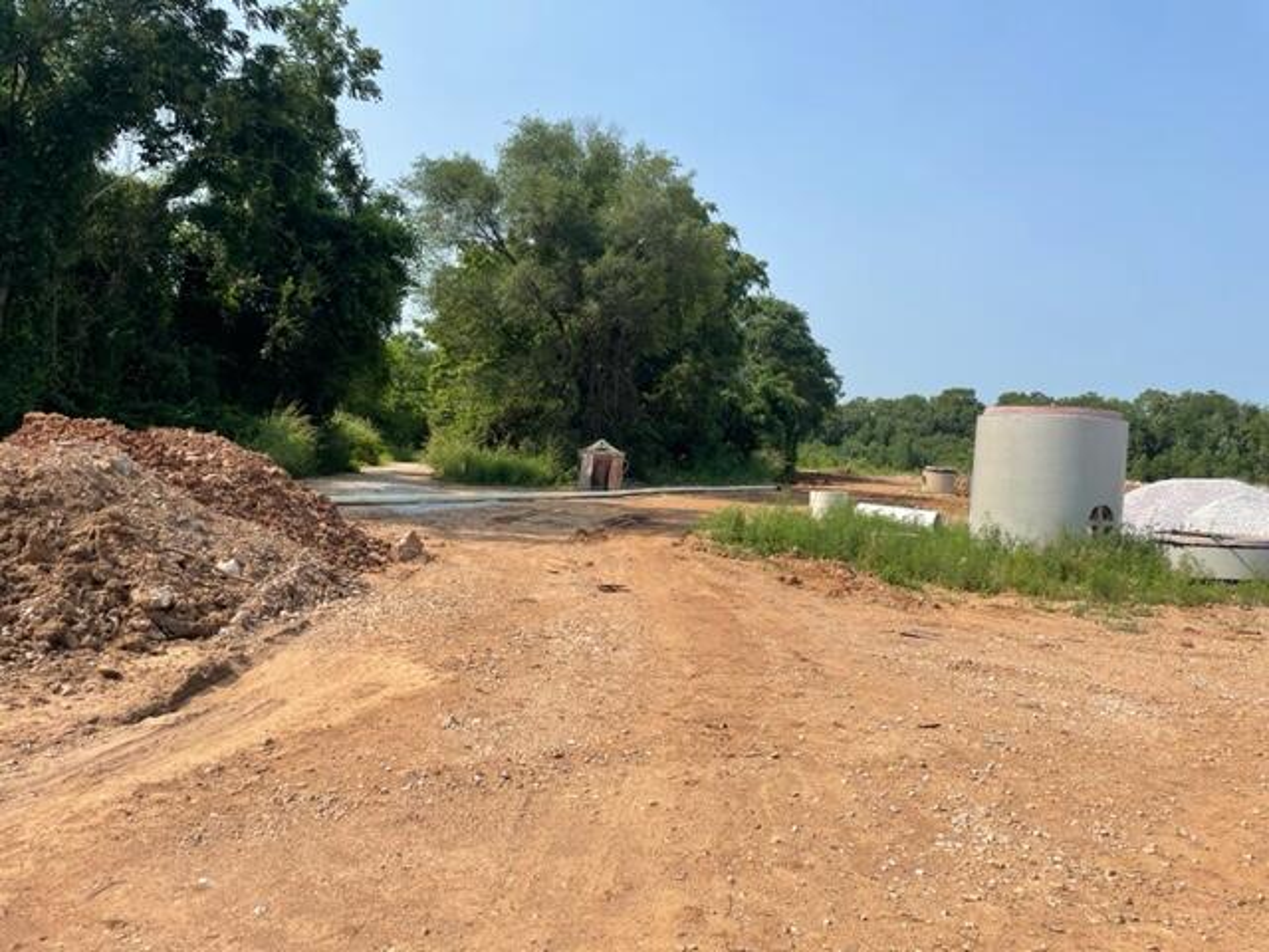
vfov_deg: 53.1
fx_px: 953
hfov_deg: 67.3
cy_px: 476
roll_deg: -4.7
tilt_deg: -1.1
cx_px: 634
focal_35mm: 26
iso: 32
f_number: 1.6
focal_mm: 4.2
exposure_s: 1/3509
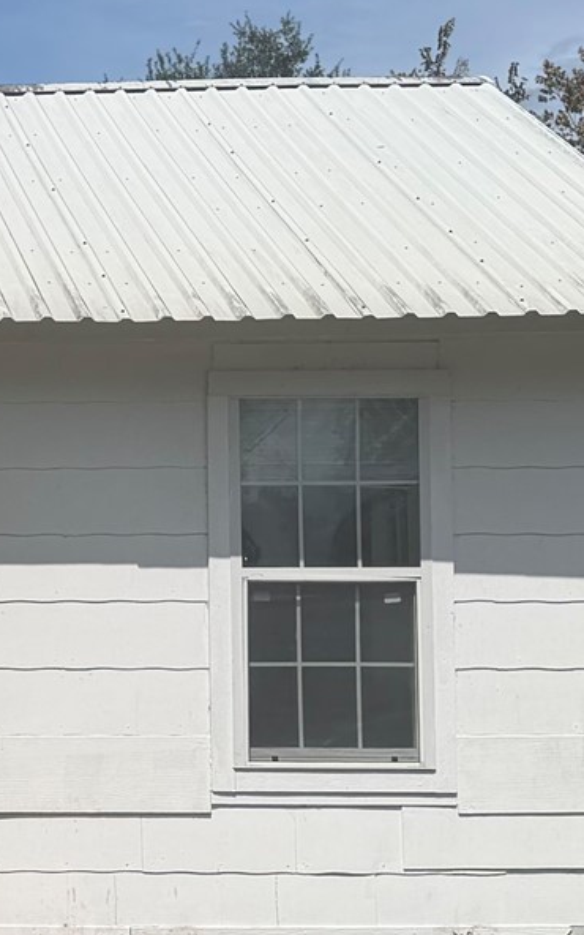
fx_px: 2241
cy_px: 622
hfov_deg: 13.7
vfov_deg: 23.4
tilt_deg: +0.7
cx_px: -350
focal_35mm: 88
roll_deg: +1.6
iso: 80
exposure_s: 1/10309
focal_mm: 6.76
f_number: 1.78
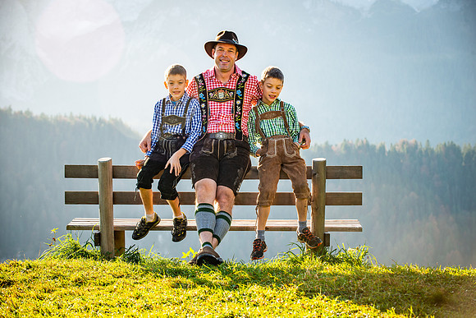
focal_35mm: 102
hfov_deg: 20.0
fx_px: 1349
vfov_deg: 13.4
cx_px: 238
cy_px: 159
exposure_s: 1/250
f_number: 7.1
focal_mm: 102
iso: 100
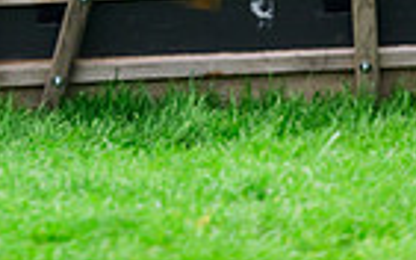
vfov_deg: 1.1
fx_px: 14019
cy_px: -355
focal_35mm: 1237
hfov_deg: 1.7
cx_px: 62
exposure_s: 1/1000
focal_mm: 380
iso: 2000
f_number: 5.6
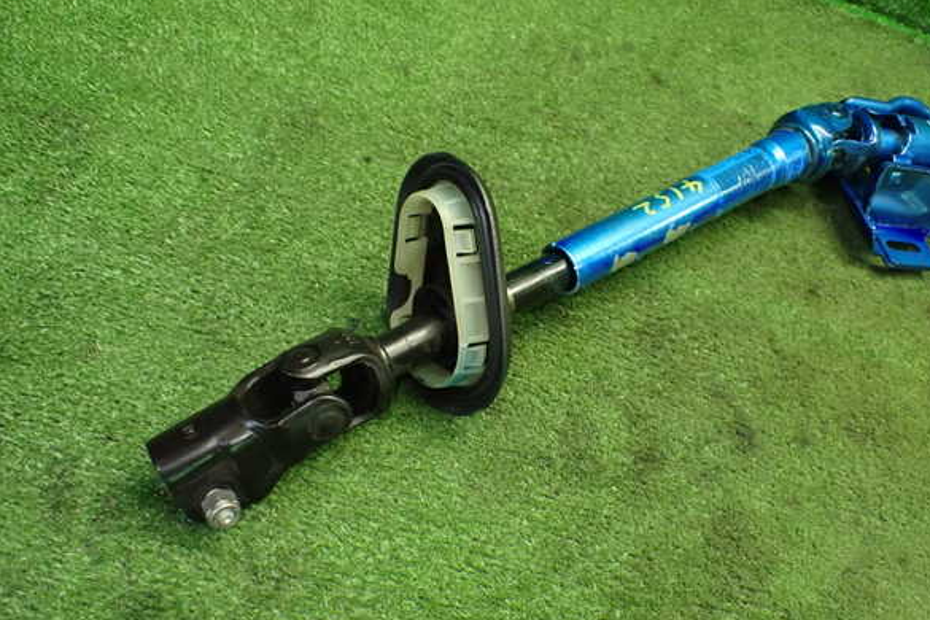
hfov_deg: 58.7
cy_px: 320
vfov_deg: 41.1
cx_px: 475
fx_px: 827
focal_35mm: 32
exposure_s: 1/100
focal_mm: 5.4
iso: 800
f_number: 2.3
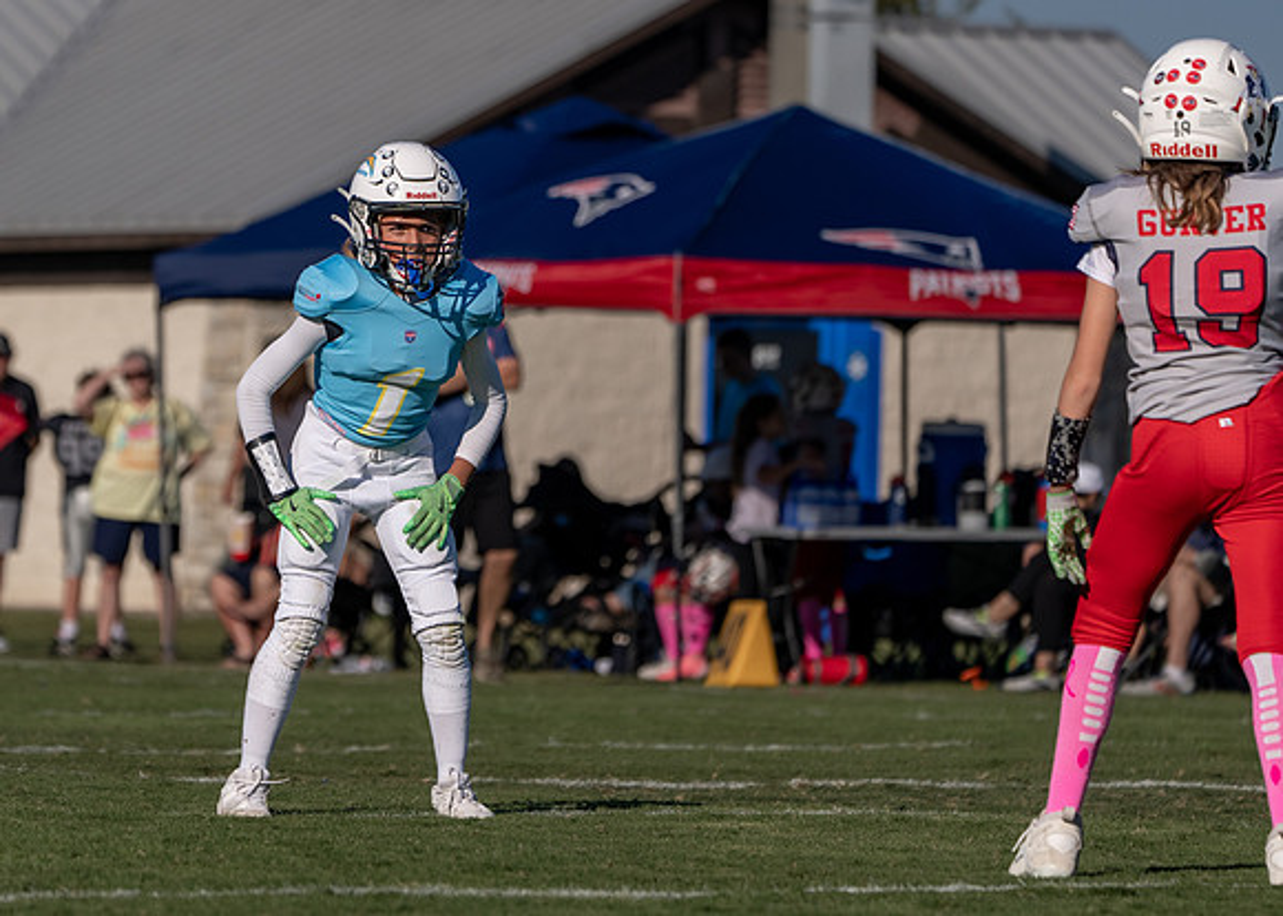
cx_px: 316
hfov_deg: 5.5
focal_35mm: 366
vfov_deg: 3.9
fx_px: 13321
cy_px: 411
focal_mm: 247
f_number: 5.6
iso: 250
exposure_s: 1/3200
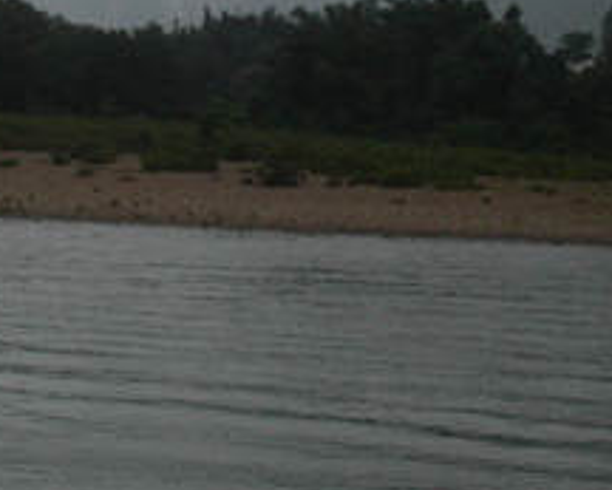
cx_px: 207
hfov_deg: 17.4
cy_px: -125
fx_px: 1993
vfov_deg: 13.6
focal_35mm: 110
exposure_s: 1/250
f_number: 8
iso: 100
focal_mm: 7.8
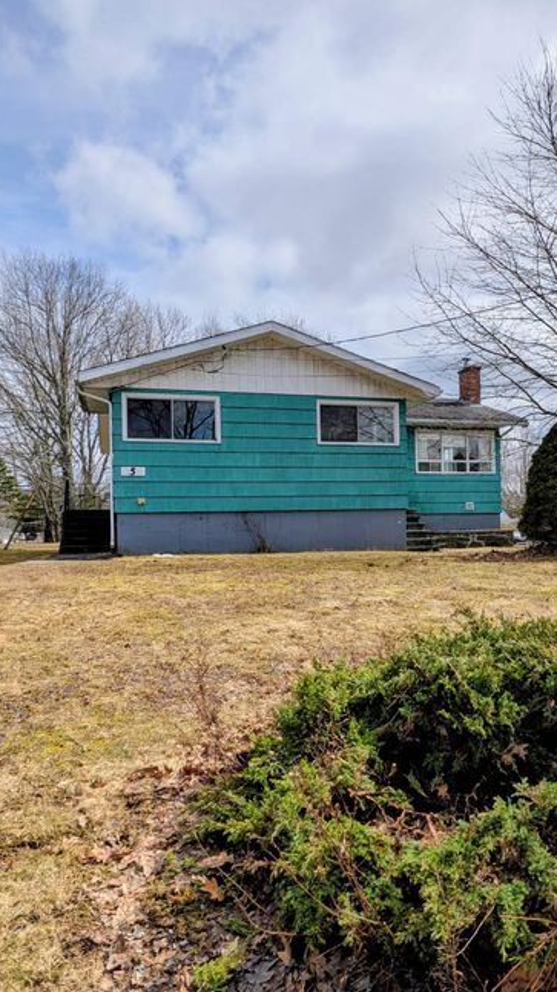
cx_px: 374
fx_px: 709
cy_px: 498
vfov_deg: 69.9
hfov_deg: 42.3
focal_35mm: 27
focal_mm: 4.53
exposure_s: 1/2985
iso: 32
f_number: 1.7
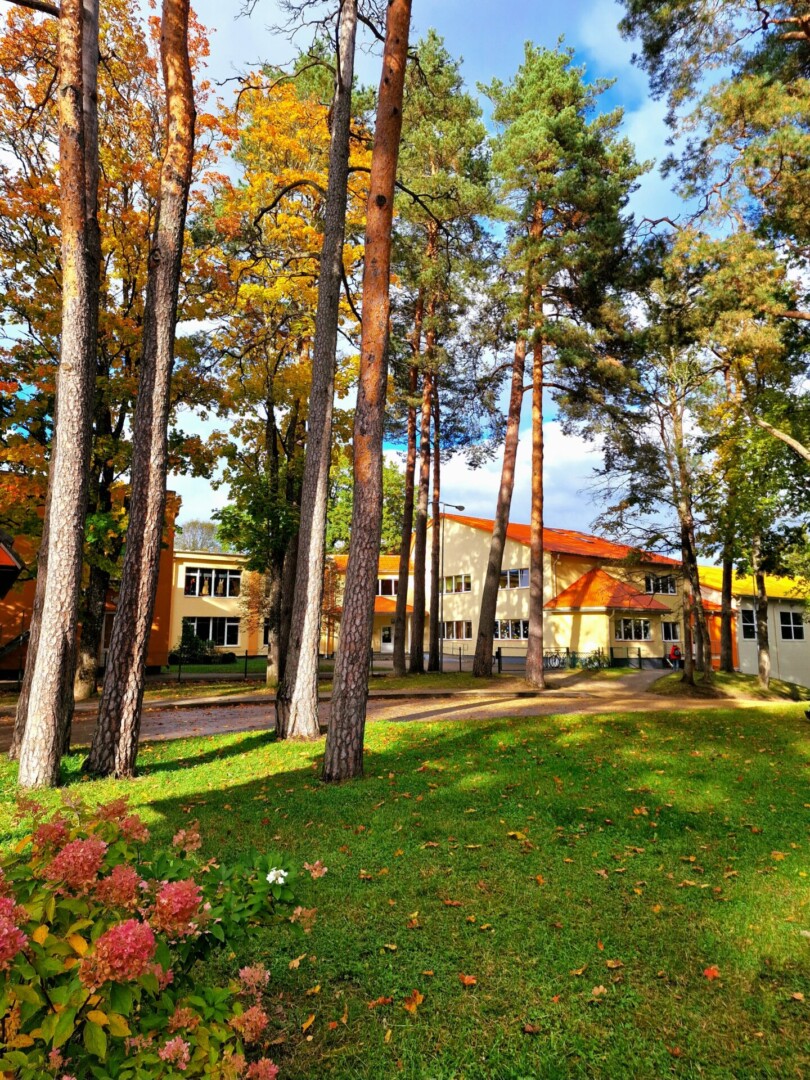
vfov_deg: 73.9
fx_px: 718
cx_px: 405
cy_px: 540
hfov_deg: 58.9
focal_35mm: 23
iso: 50
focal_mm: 6.4
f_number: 1.8
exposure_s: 1/455
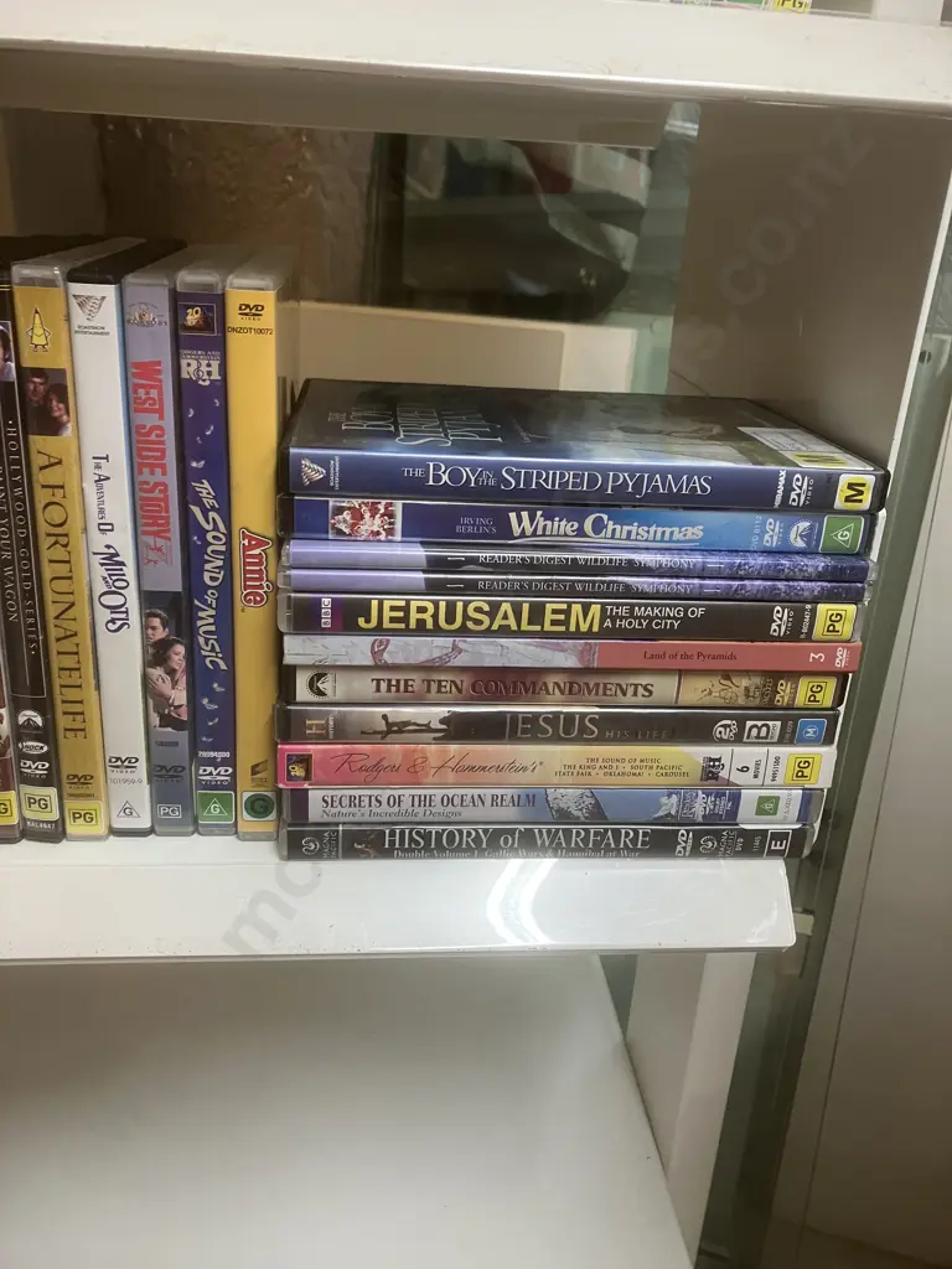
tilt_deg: -19.9
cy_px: 634
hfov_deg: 49.7
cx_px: 476
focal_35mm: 28
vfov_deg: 63.4
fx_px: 1027
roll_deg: -2.9
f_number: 1.8
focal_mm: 3.99
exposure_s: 1/50
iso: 125
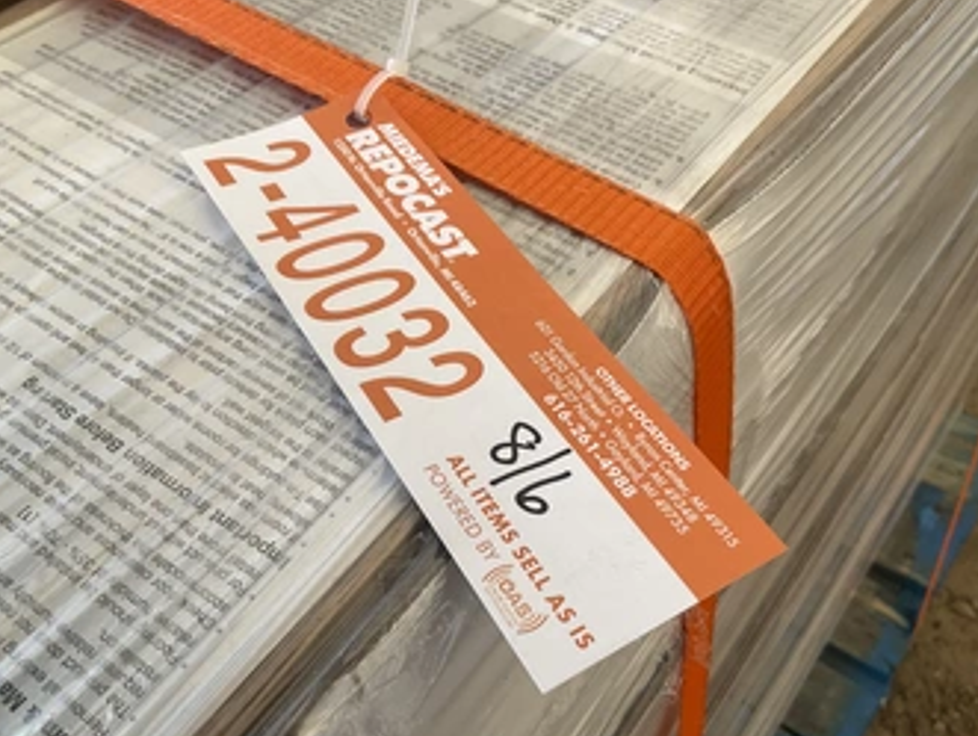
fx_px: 990
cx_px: 482
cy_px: 396
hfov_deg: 52.6
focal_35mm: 35
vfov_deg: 40.7
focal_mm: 3
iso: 20
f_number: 1.8
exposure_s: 1/165
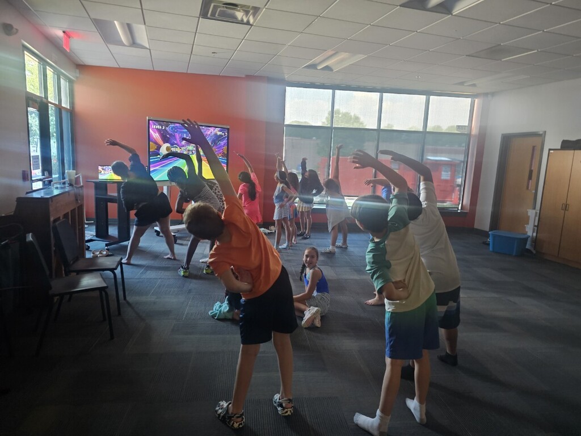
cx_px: 290
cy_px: 218
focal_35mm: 23
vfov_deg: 58.9
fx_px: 386
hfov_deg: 73.9
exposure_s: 1/30
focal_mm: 6.3
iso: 640
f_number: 1.7
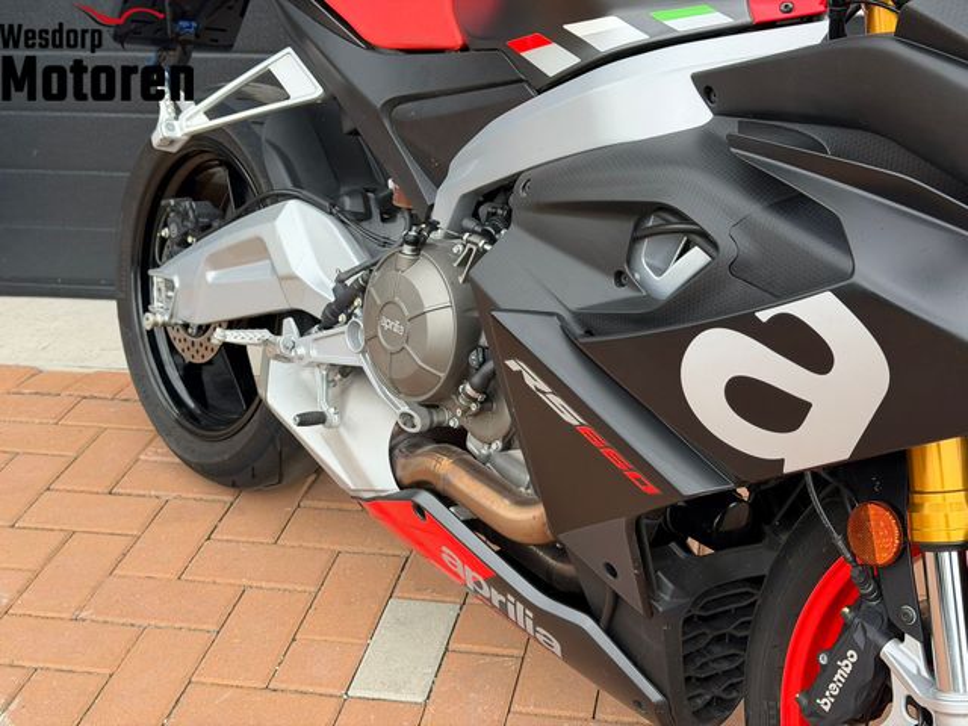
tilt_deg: -24.5
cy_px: 363
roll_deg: +2.9
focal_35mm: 48
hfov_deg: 39.7
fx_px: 1342
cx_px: 484
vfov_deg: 30.3
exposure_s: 1/320
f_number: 1.78
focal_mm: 6.76
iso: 80
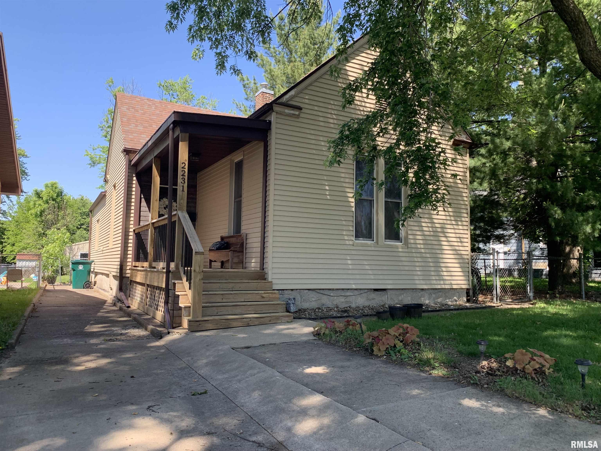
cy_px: 226
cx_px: 300
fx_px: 451
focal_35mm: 26
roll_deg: -0.6
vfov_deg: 53.1
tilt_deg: +5.7
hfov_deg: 67.3
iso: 25
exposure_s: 1/463
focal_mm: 4.25
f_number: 1.8
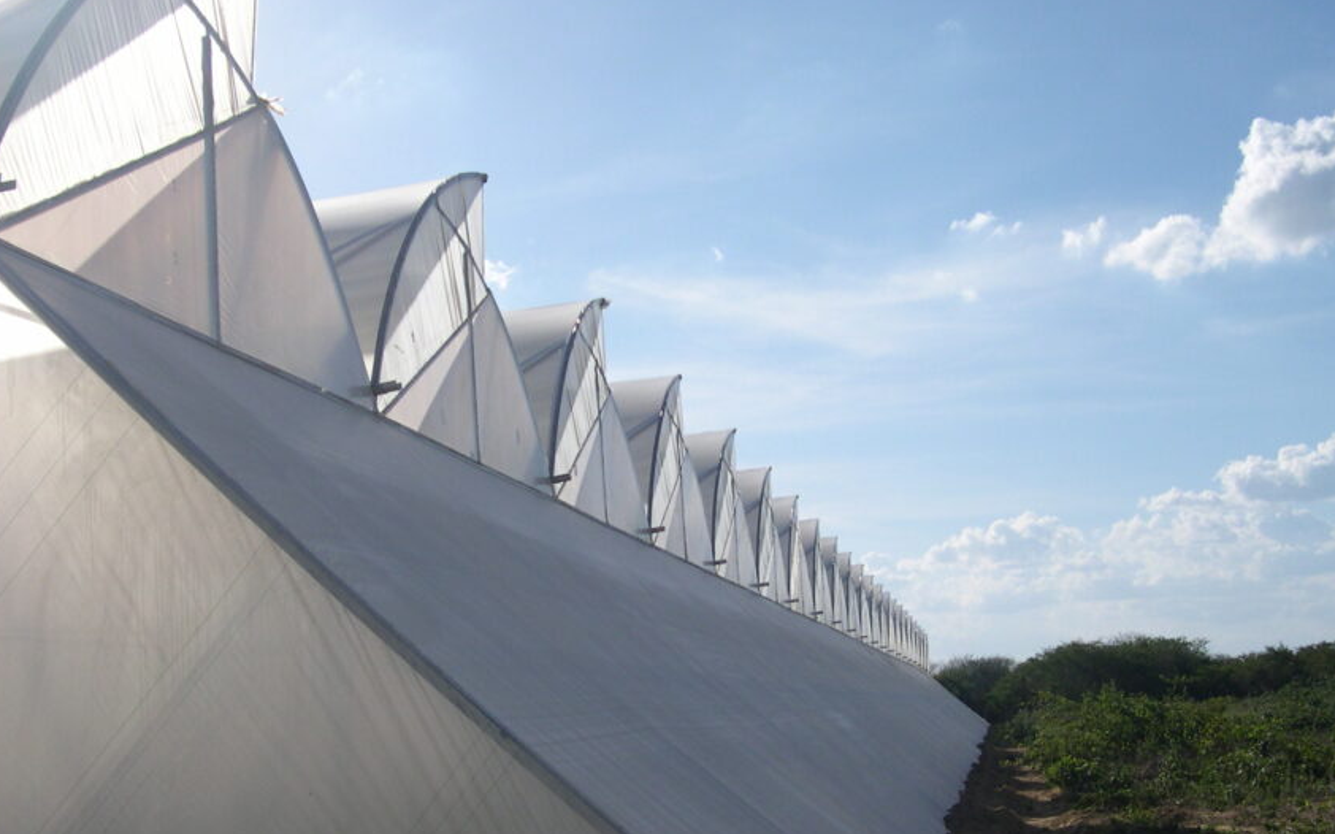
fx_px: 1783
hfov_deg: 41.1
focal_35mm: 49
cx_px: 664
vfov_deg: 26.3
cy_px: 488
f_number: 7.6
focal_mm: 8
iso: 100
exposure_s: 1/436
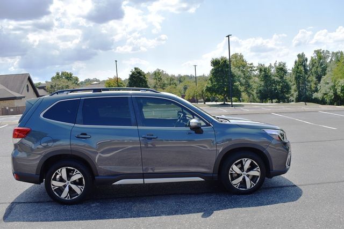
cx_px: 172
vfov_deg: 41.7
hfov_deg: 59.5
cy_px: 114
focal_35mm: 32
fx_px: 301
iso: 125
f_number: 8
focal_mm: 21
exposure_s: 1/250
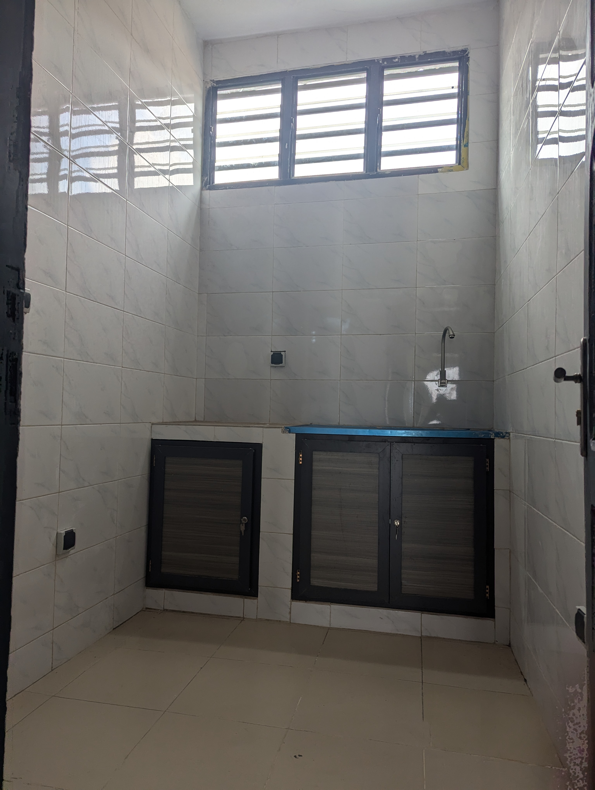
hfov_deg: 56.9
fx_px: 549
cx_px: 298
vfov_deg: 71.5
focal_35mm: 24
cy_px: 395
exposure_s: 1/163
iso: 119
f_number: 1.85
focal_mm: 6.81
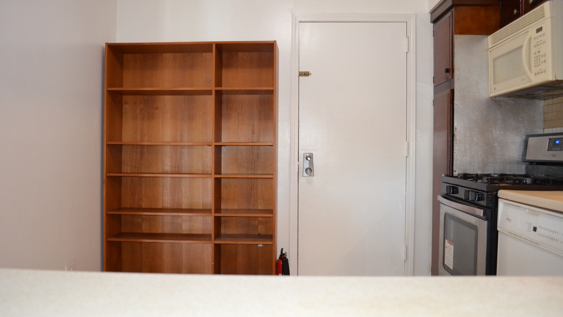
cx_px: 281
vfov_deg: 40.2
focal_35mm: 29
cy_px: 157
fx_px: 433
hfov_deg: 66.1
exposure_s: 1/60
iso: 1800
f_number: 3.5
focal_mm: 18
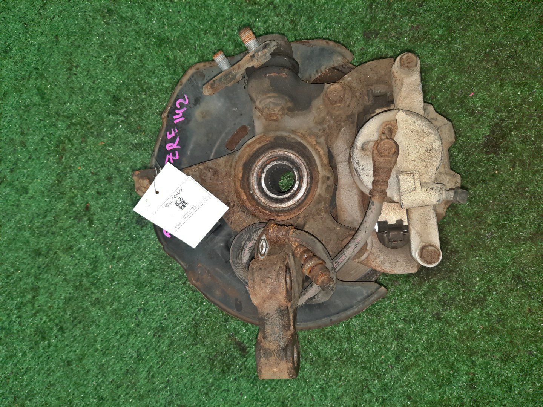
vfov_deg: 54.9
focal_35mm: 25
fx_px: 392
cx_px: 272
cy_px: 204
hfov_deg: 69.4
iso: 341
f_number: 2
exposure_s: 1/33
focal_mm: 4.6
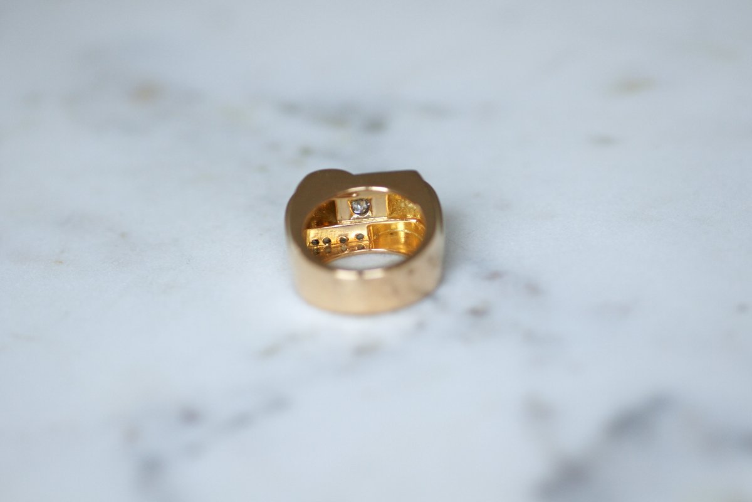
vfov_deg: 13.0
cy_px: 251
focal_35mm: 105
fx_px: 2193
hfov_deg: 19.5
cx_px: 376
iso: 400
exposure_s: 1/125
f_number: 2.8
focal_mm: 70
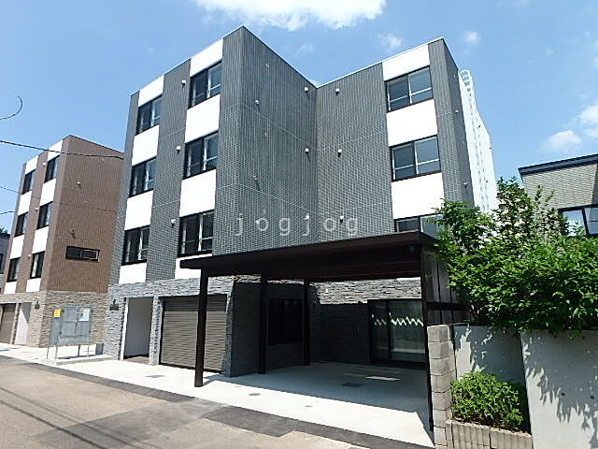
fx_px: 363
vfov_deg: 63.4
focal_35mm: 21
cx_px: 299
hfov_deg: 79.0
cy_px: 224
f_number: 6
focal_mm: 3.7
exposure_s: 1/400
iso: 125
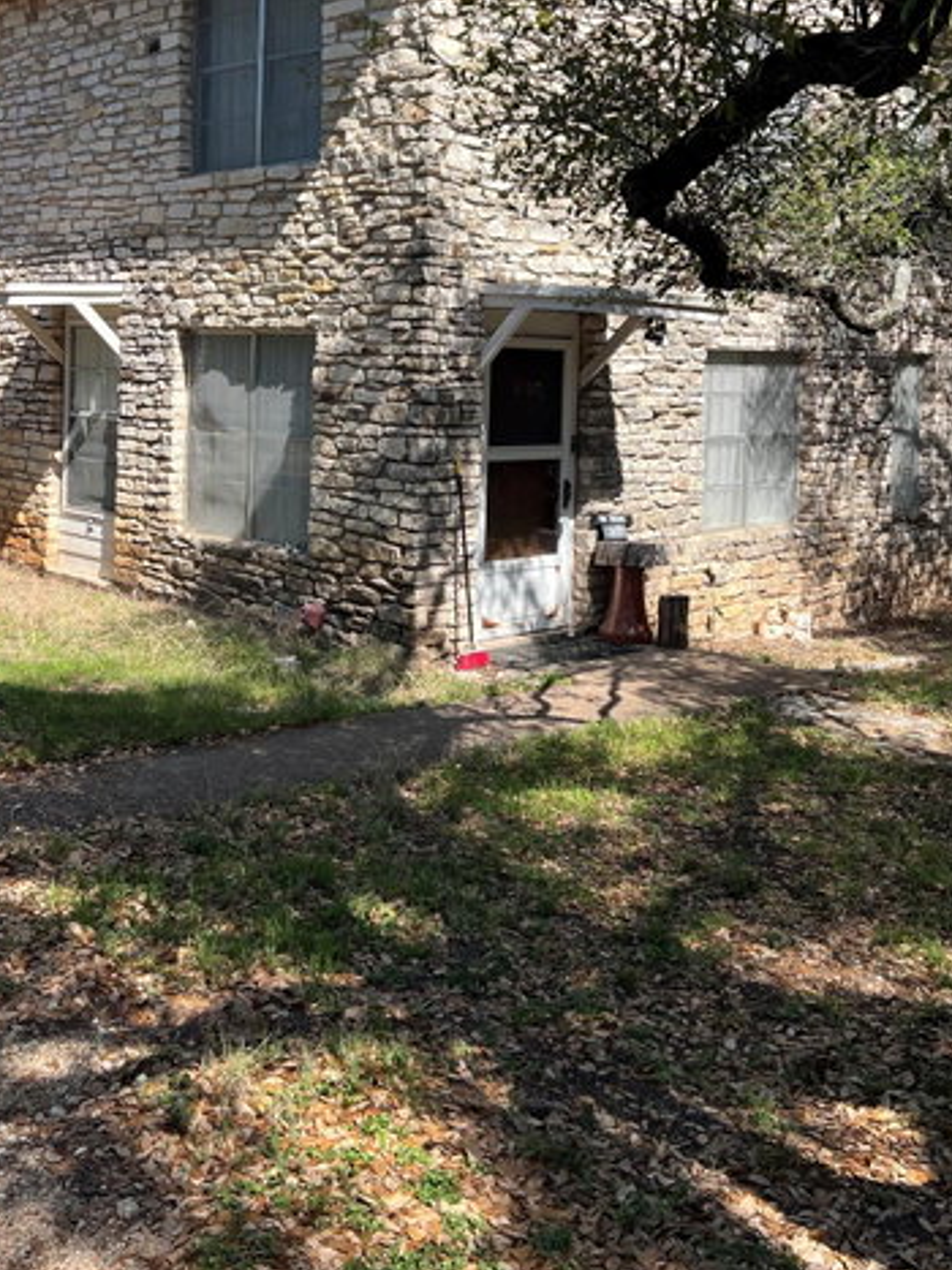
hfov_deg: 37.7
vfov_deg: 47.6
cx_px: 484
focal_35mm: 38
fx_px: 1394
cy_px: 358
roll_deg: -0.8
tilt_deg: +0.7
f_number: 1.5
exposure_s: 1/2008
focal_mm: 5.7
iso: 50
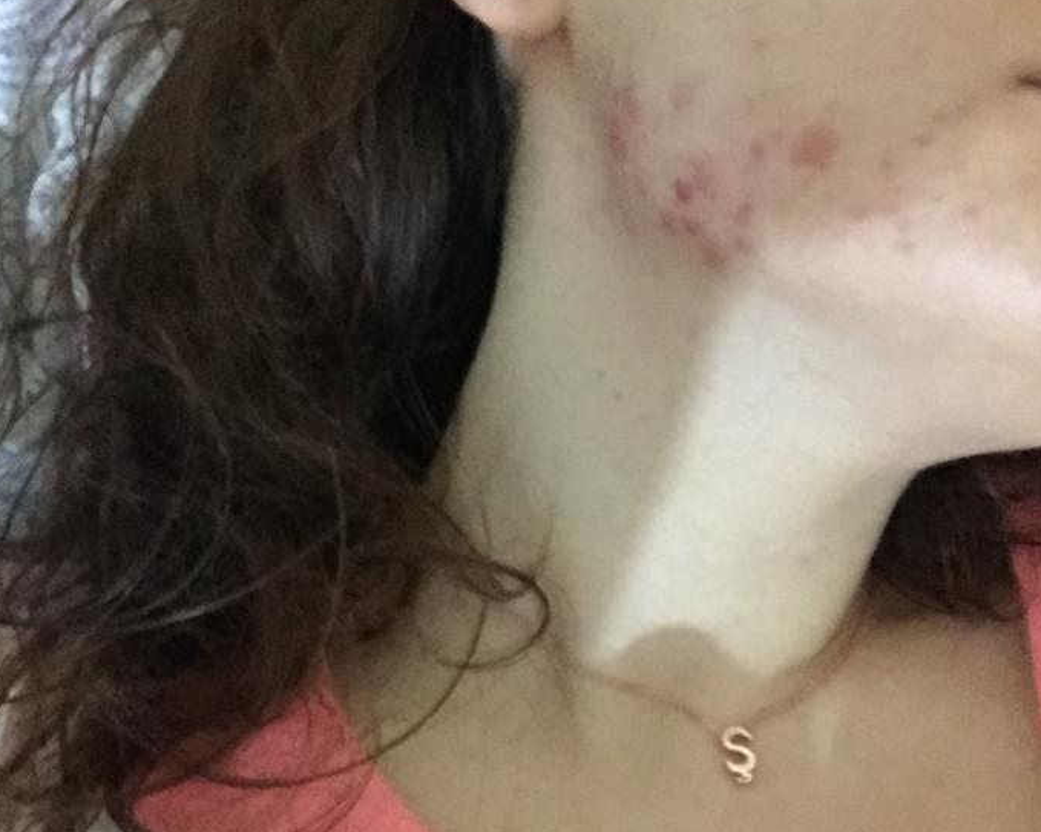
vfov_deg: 36.3
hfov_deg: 44.8
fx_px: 1263
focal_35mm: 41
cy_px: 512
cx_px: 520
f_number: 2.2
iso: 640
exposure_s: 1/17
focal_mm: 2.65
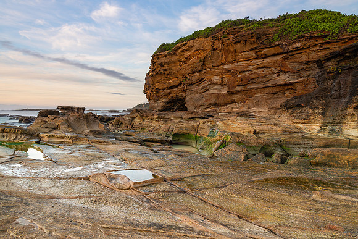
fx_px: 245
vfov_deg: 52.0
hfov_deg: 72.3
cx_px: 179
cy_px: 120
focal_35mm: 25
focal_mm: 24
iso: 31
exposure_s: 8
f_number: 8
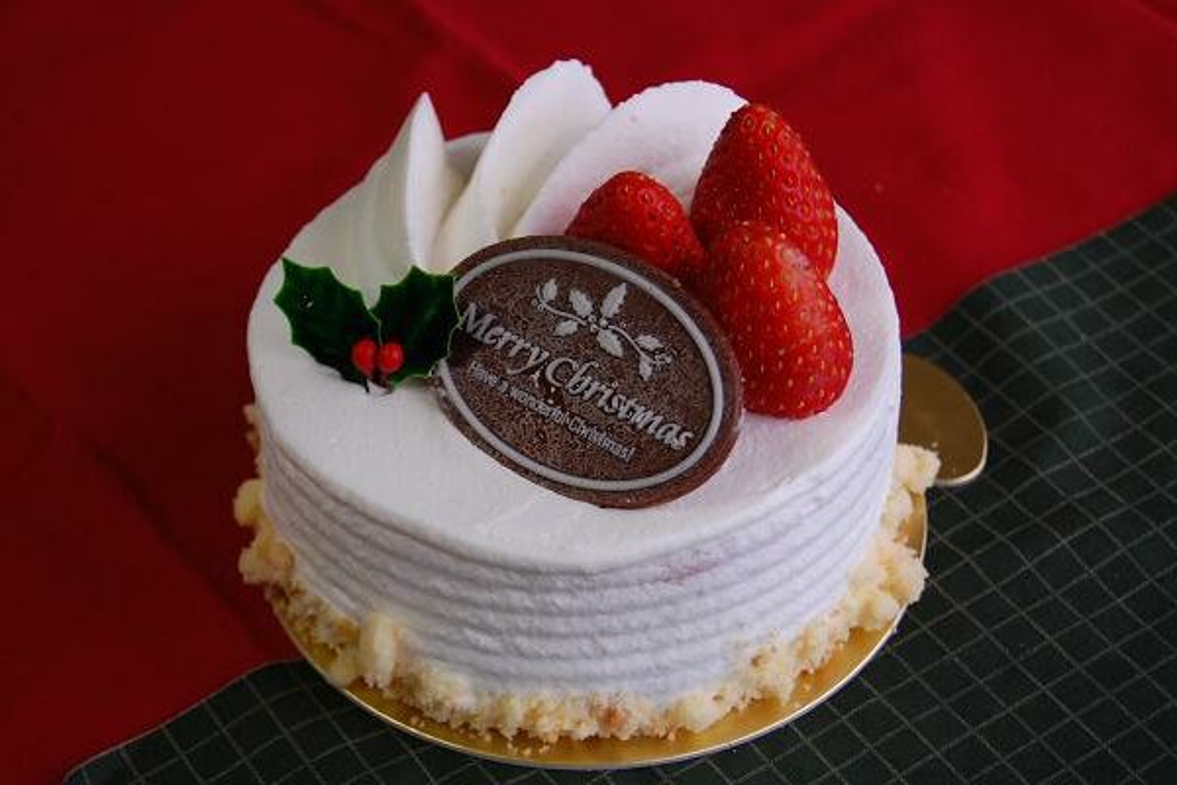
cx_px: 588
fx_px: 2550
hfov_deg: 26.0
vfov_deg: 17.5
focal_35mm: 78
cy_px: 392
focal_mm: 52
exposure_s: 1/60
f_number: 5.6
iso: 400
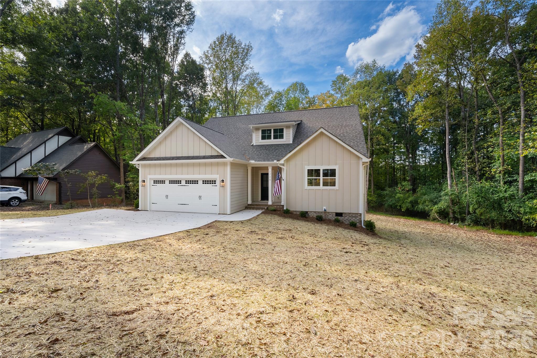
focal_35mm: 15
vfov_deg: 77.4
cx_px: 268
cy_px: 179
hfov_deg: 100.4
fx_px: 224
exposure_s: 1/5
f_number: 11
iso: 100
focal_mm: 15
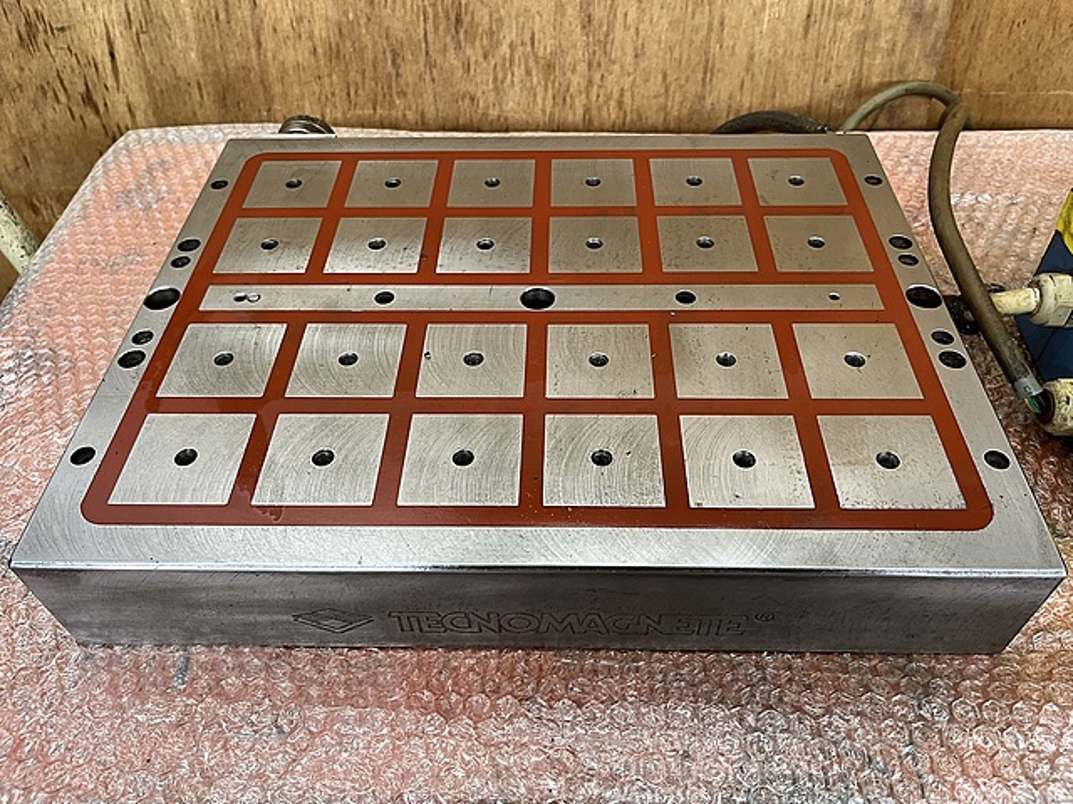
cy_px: 402
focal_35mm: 26
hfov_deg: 67.3
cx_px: 536
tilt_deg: -48.7
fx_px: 806
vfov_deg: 53.1
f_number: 1.6
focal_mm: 5.1
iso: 125
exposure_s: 1/113
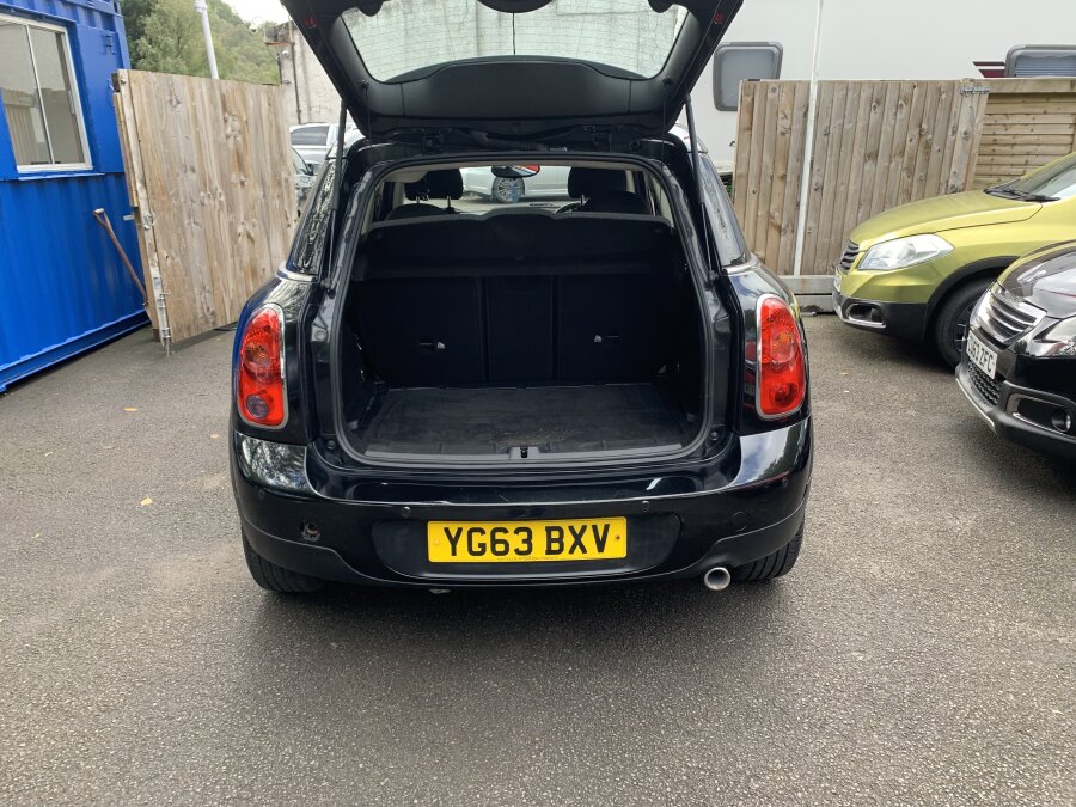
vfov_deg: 53.1
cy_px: 404
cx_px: 538
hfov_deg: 67.3
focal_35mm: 26
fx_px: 808
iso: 32
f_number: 1.8
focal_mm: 4.25
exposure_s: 1/122
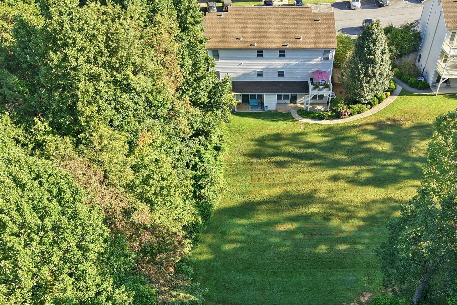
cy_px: 221
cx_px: 255
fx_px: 444
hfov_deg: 54.3
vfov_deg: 37.1
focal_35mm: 35
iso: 100
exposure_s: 1/350
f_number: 1.8
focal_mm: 8.7
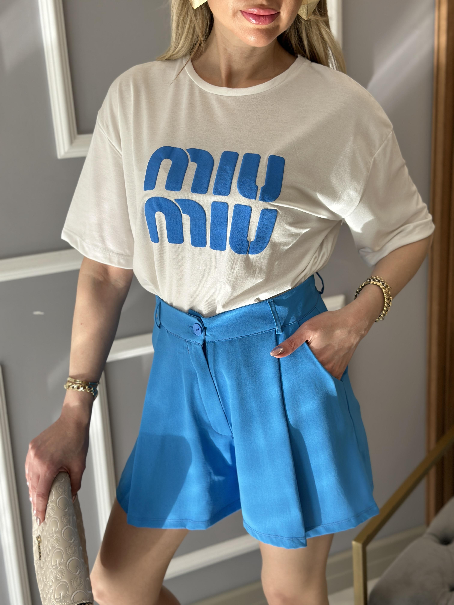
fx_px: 839
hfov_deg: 30.3
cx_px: 227
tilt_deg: -17.5
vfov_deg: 39.7
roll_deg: +3.3
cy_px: 302
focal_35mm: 48
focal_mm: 6.86
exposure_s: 1/532
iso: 80
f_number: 1.78
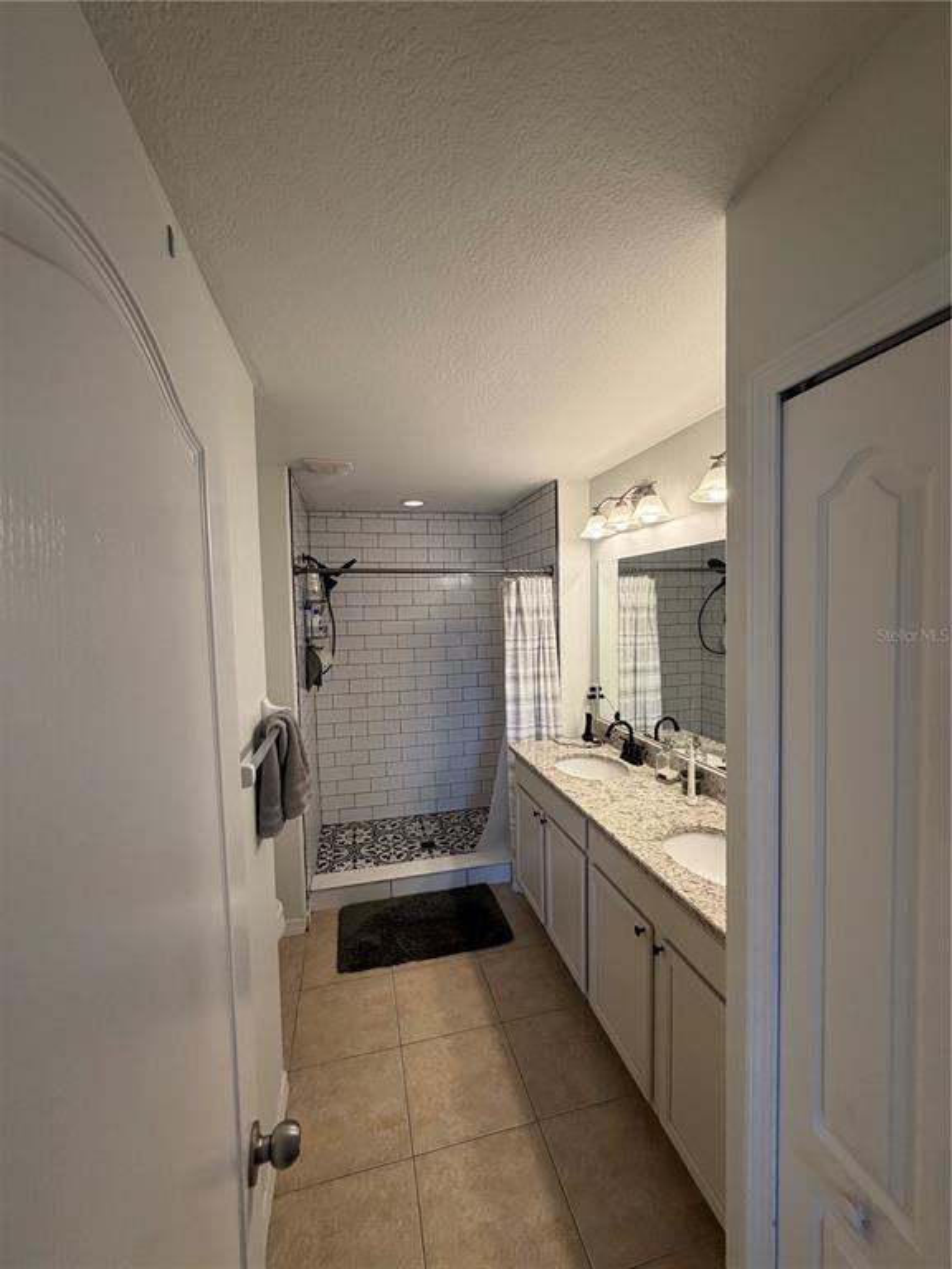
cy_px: 634
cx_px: 476
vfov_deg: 102.1
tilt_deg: -3.2
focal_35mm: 14
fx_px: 513
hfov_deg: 85.7
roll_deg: +1.4
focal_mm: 2.22
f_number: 2.2
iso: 125
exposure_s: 1/120
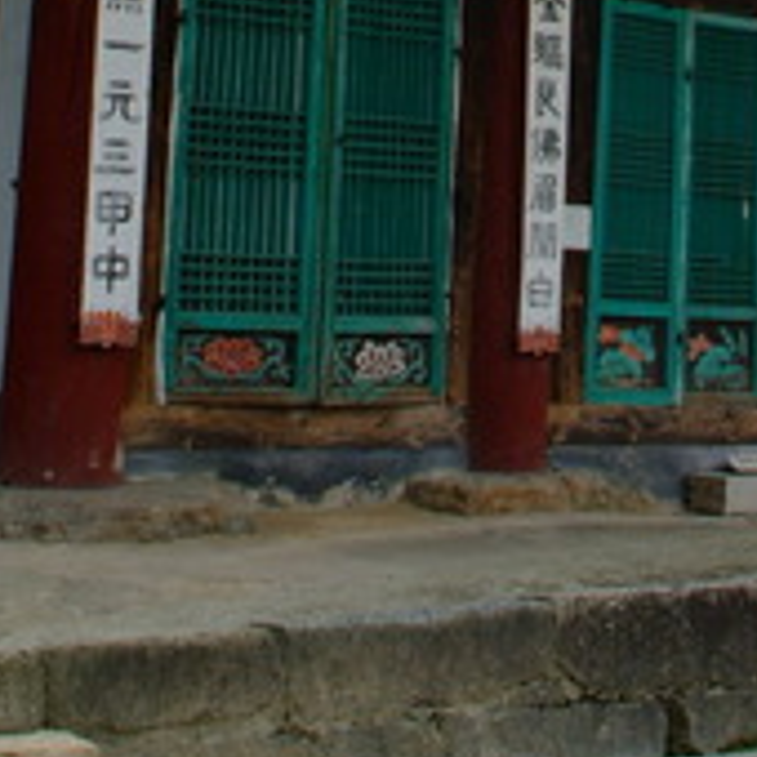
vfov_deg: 16.1
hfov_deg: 16.3
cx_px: 697
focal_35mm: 105
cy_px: -94
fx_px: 2598
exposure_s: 1/90
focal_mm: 20
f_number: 13
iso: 200
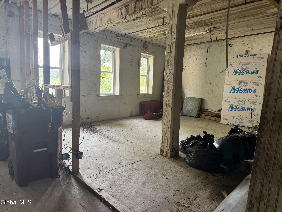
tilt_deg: -5.6
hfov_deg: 71.6
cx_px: 141
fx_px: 196
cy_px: 106
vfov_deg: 56.8
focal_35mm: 24
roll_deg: -1.5
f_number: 1.78
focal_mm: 6.76
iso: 200
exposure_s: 1/62
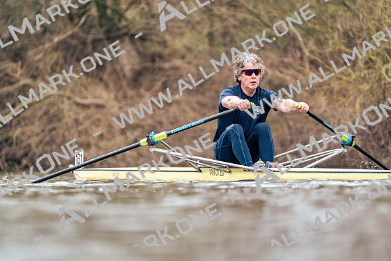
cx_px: 196
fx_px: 6257
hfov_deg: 3.6
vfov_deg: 2.4
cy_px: 130
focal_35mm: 576
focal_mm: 576
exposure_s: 1/1600
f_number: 6.3
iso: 6400
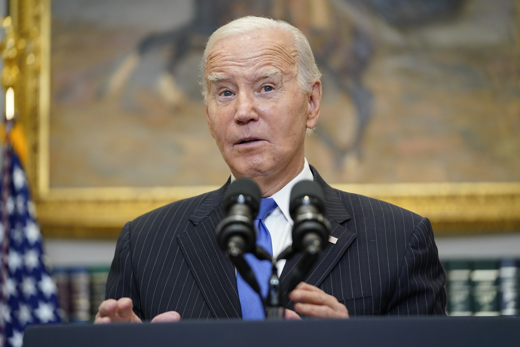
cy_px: 174
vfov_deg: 10.5
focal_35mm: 131
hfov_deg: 15.6
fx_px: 1892
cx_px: 260
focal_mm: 131
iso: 2500
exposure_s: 1/250
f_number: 2.8
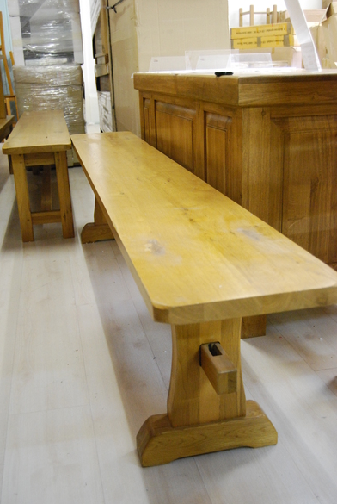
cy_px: 256
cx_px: 170
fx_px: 560
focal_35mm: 40
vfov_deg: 48.4
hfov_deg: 33.5
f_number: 4.2
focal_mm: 26
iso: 1600
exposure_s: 1/30
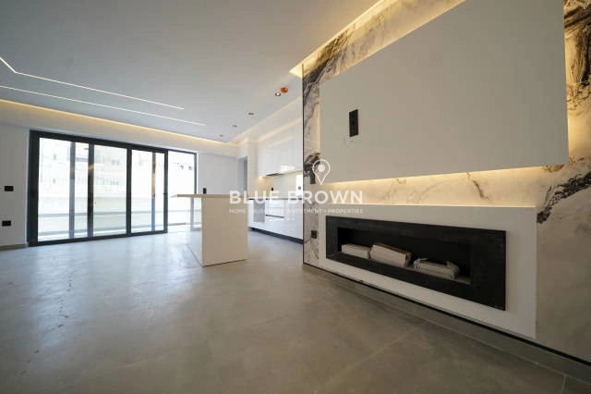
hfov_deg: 112.6
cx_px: 296
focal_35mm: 12
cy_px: 197
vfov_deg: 89.9
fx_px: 197
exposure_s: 1/160
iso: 640
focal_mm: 12
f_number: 4
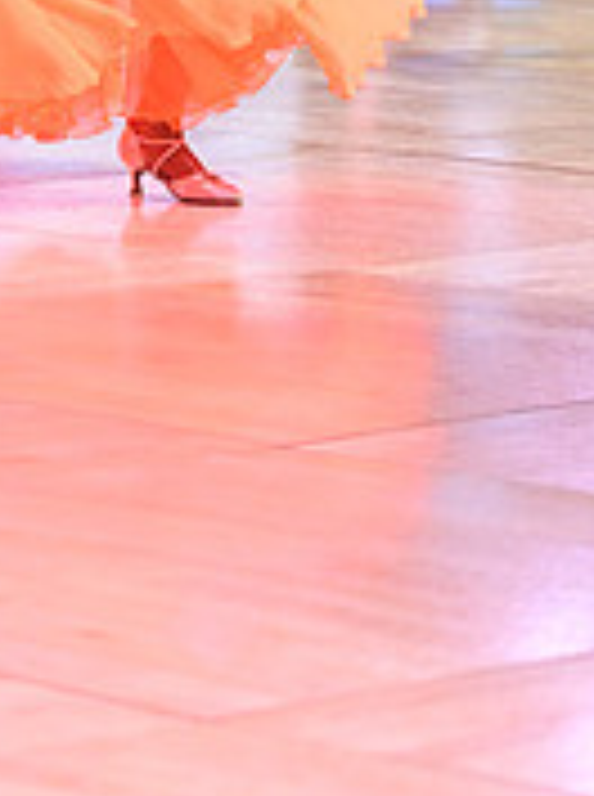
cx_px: -140
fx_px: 6453
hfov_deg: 5.2
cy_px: -283
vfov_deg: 7.0
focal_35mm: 281
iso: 1600
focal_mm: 89
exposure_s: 1/400
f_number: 2.8
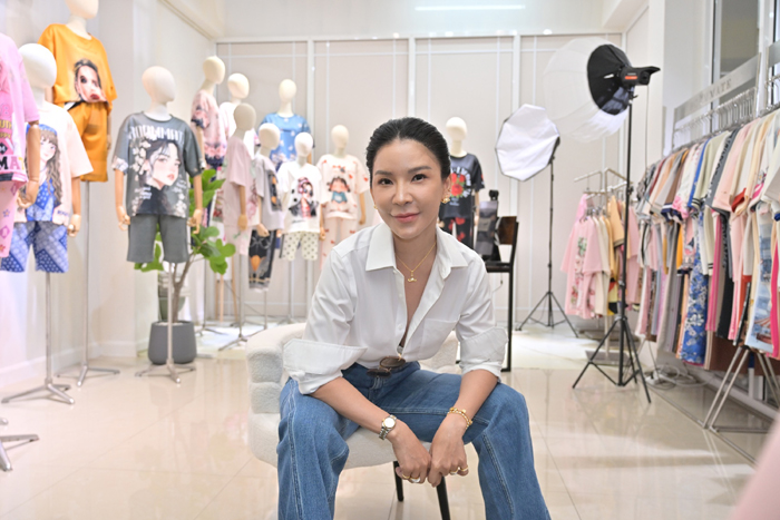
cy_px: 260
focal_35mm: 29
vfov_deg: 45.0
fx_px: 628
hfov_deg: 63.6
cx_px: 390
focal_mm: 29
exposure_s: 1/200
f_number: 4
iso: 500
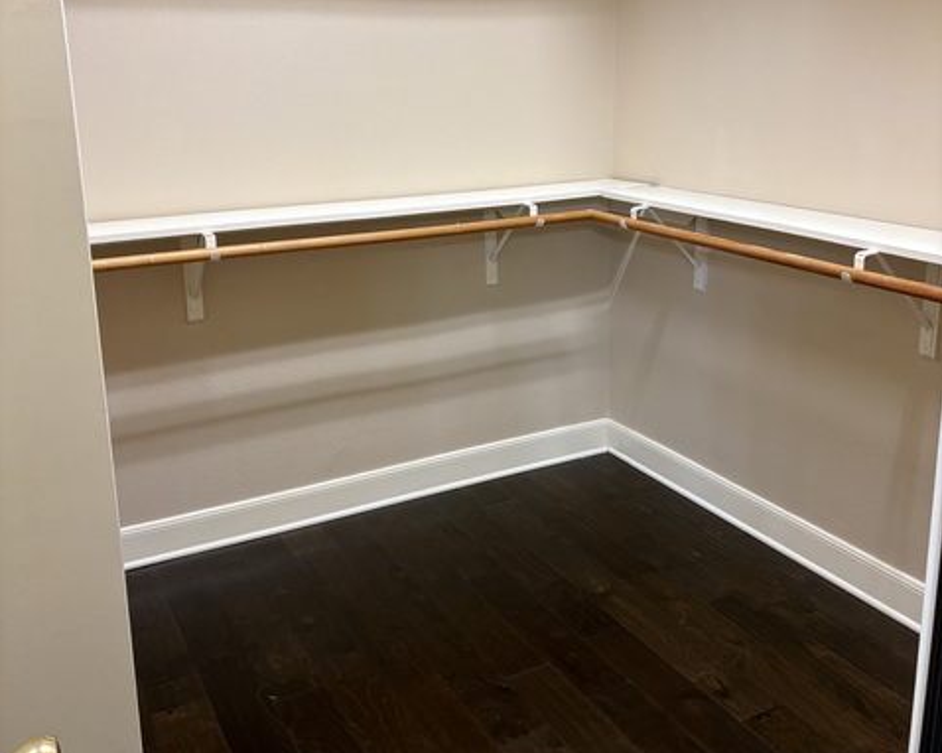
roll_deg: +1.0
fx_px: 948
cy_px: 296
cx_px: 471
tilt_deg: -13.6
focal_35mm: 34
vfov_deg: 43.1
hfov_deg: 52.9
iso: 125
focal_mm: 5.96
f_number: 1.6
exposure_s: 1/60
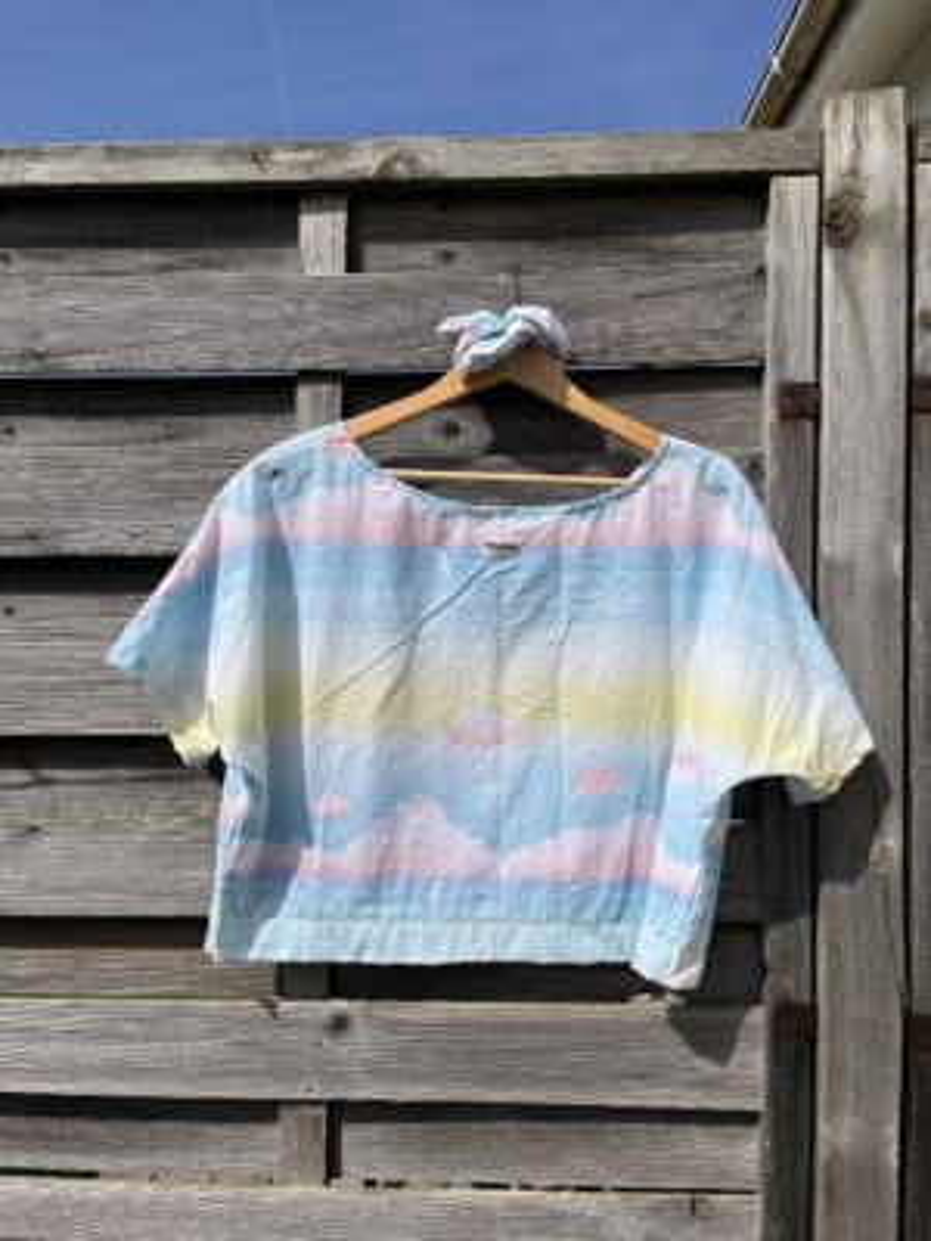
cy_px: 620
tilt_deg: +1.7
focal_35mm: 26
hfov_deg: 53.1
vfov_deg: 67.3
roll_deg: +0.3
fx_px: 932
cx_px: 466
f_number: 1.6
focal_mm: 5.1
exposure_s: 1/7353
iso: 50
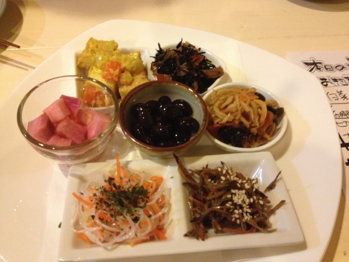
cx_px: 174
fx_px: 353
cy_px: 131
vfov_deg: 40.7
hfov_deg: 52.6
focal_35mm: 35
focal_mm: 4.28
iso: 400
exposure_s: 1/15
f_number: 2.4
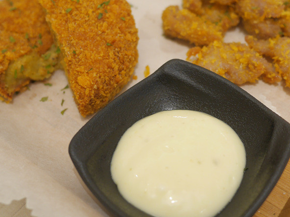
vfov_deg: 28.5
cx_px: 182
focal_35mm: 51
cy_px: 83
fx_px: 427
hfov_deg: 37.3
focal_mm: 15
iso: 320
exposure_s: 1/60
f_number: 2.8
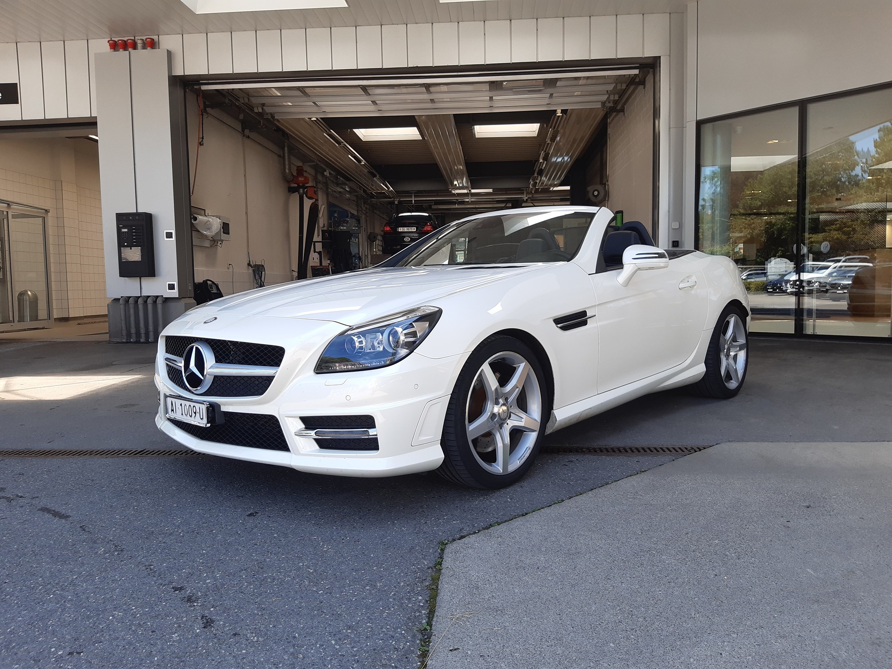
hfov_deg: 67.3
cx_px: 446
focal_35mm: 26
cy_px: 334
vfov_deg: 53.1
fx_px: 670
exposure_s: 1/263
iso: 40
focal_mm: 3.92
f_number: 1.7
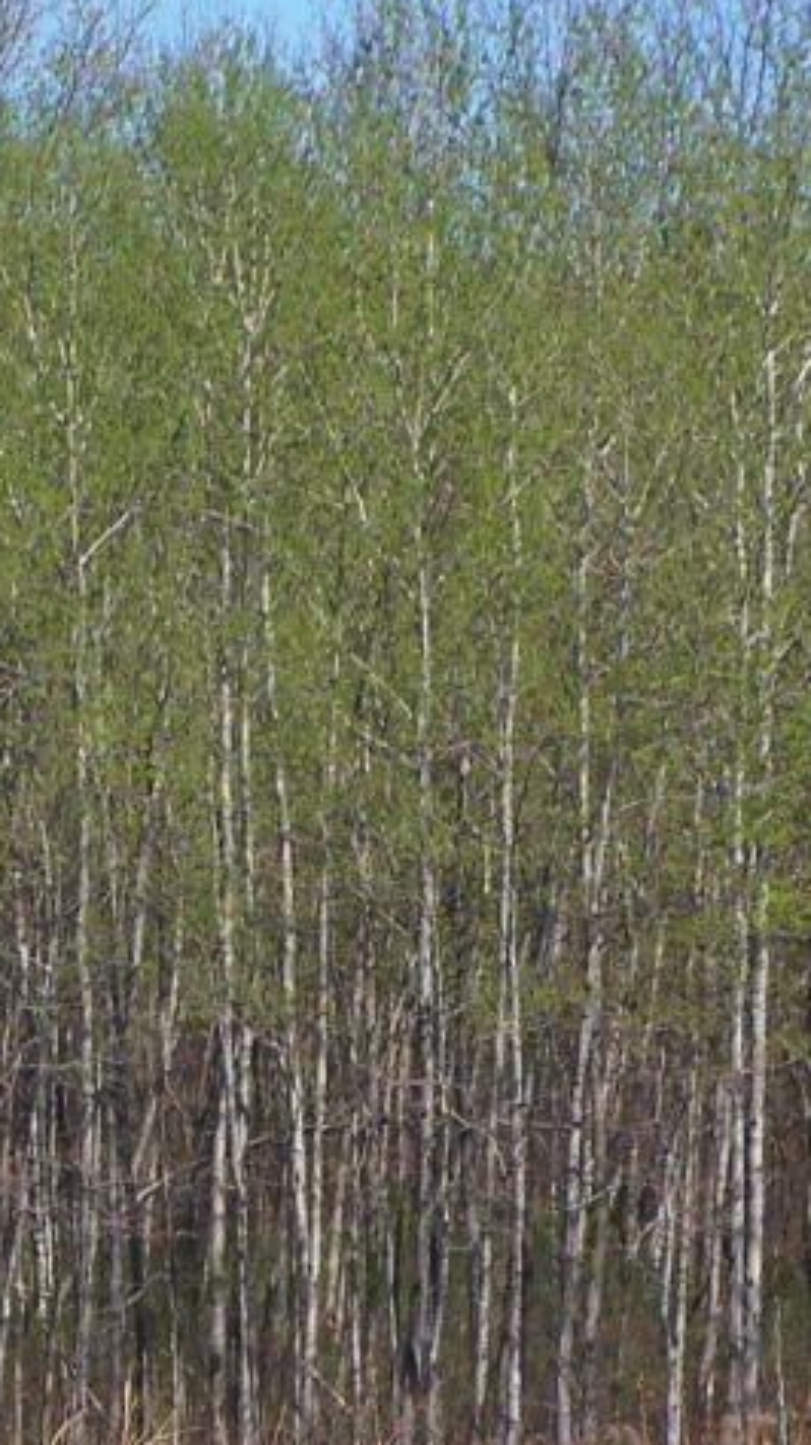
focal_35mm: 398
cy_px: 918
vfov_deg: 5.4
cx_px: -113
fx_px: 15243
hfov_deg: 3.0
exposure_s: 1/640
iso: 80
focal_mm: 28
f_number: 4.5
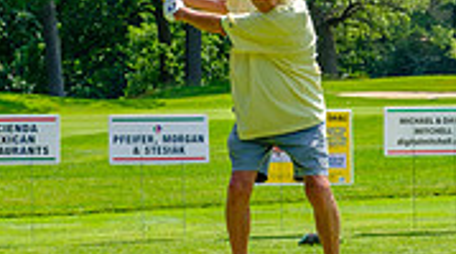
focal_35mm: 169
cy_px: 104
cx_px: 311
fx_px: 2040
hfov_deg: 12.7
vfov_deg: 7.1
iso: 200
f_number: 6.4
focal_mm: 42.5
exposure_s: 1/320
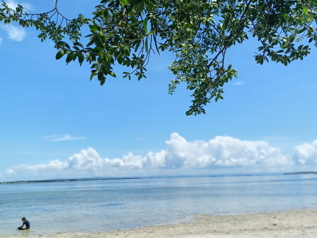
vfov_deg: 44.2
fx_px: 293
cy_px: 119
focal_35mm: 32
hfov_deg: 56.8
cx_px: 158
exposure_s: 1/637
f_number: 1.7
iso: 64
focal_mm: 4.7
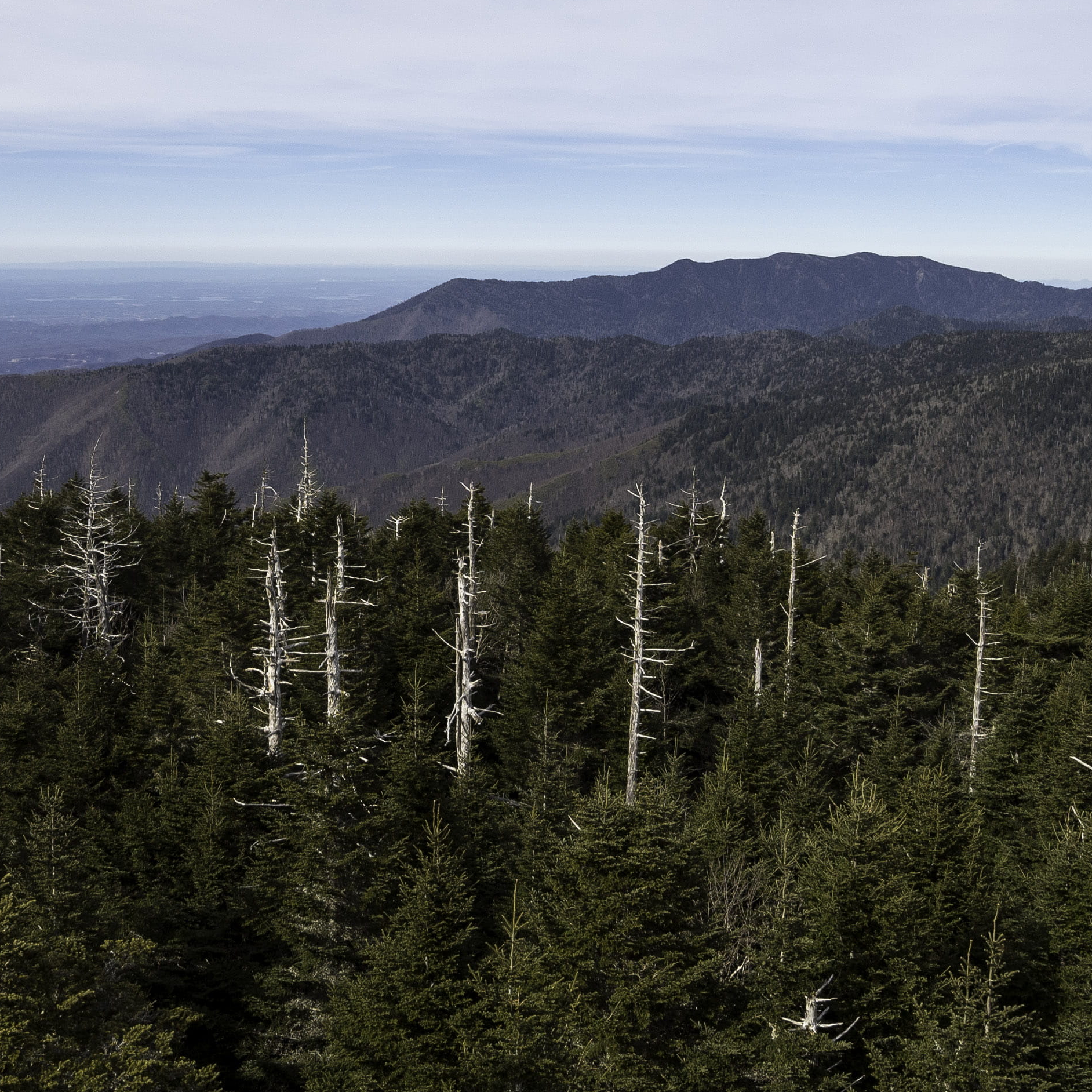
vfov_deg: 43.4
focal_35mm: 38
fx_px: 1356
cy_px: 381
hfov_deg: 43.7
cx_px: 448
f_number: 8
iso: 250
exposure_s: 1/640
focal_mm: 14
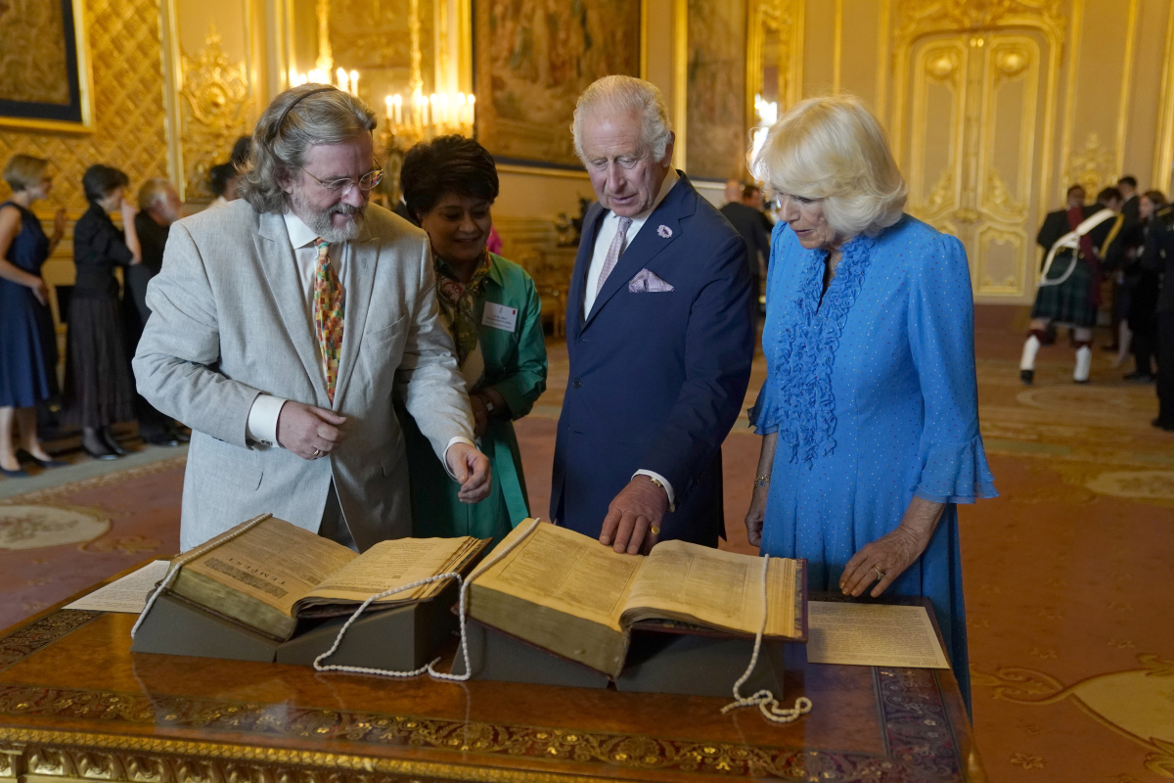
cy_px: 392
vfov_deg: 37.9
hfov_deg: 54.4
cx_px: 587
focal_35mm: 35
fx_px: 1141
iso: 4000
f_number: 2.8
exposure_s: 1/200
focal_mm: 35
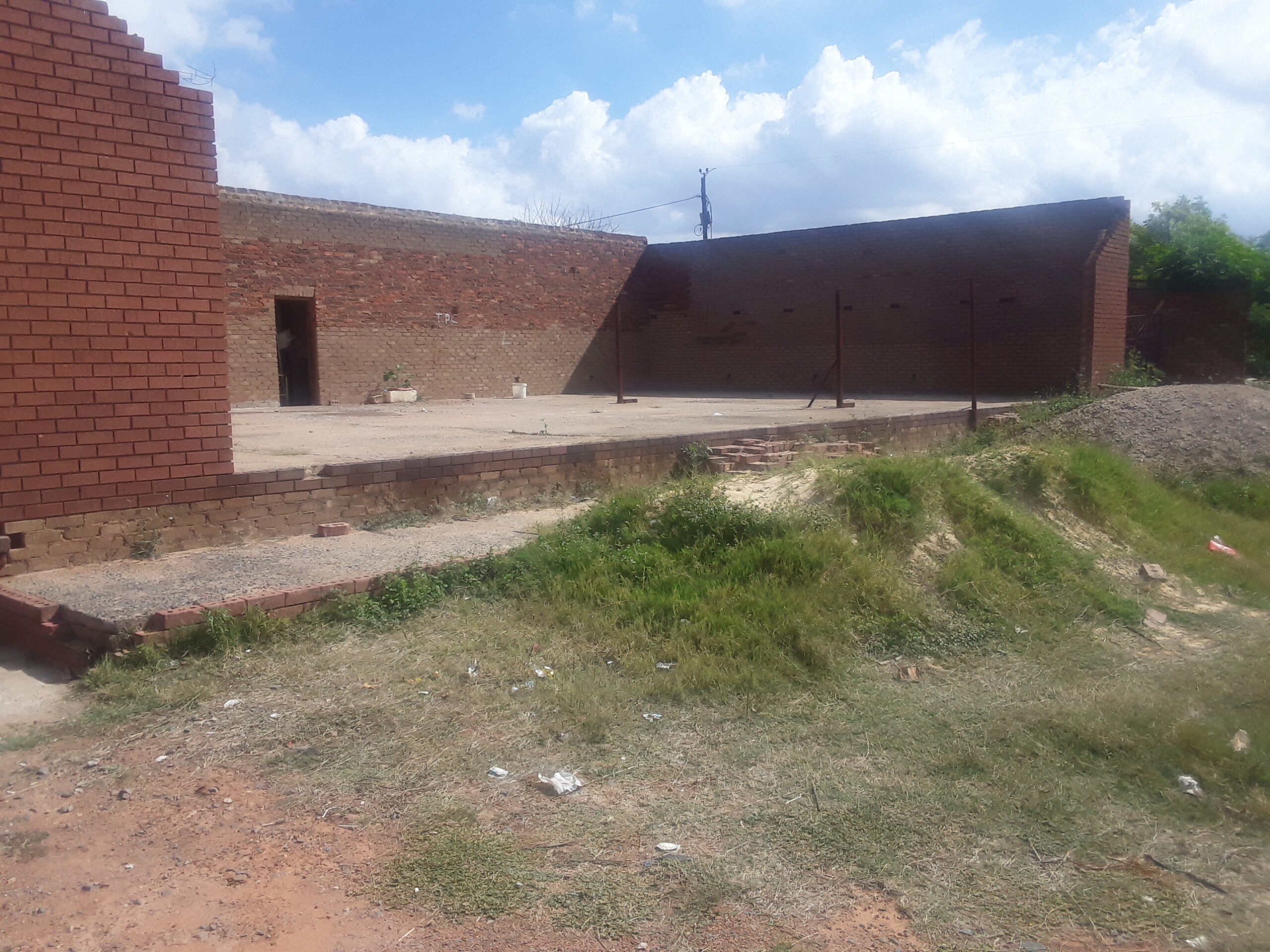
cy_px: 476
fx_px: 1101
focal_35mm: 30
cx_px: 635
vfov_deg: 46.8
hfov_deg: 60.0
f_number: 1.9
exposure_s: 1/2212
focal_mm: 2.2
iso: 40
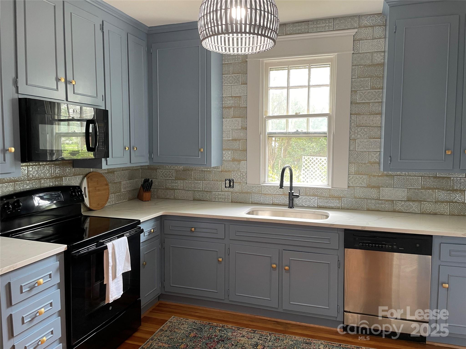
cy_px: 174
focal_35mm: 26
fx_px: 350
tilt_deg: -3.3
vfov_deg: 53.1
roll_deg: +0.2
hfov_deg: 67.3
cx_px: 233
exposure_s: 1/60
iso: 80
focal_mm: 4.2
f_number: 1.6
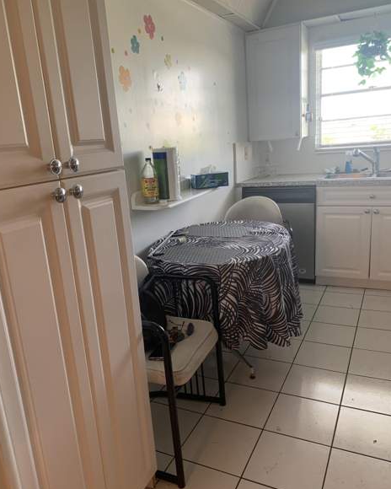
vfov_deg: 62.2
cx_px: 191
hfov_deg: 51.5
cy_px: 255
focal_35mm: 28
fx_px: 405
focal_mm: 4.25
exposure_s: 1/60
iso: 100
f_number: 1.8
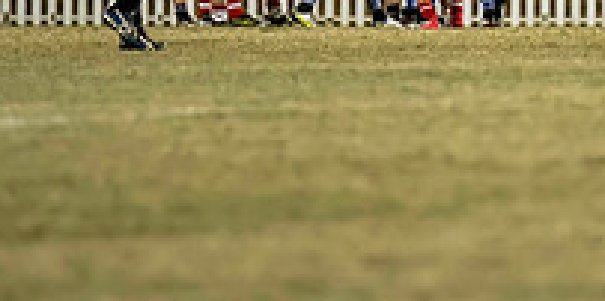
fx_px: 16679
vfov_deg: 1.0
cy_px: -187
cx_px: 530
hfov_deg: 2.1
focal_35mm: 1068
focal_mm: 300
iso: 2800
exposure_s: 1/1600
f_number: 2.8
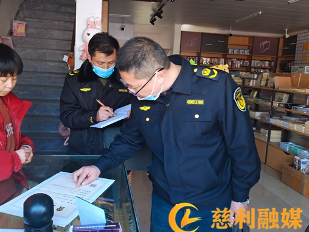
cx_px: 138
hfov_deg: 67.1
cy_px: 103
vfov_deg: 52.9
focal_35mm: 26
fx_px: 232
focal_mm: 4.71
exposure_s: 1/50
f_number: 1.79
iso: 163
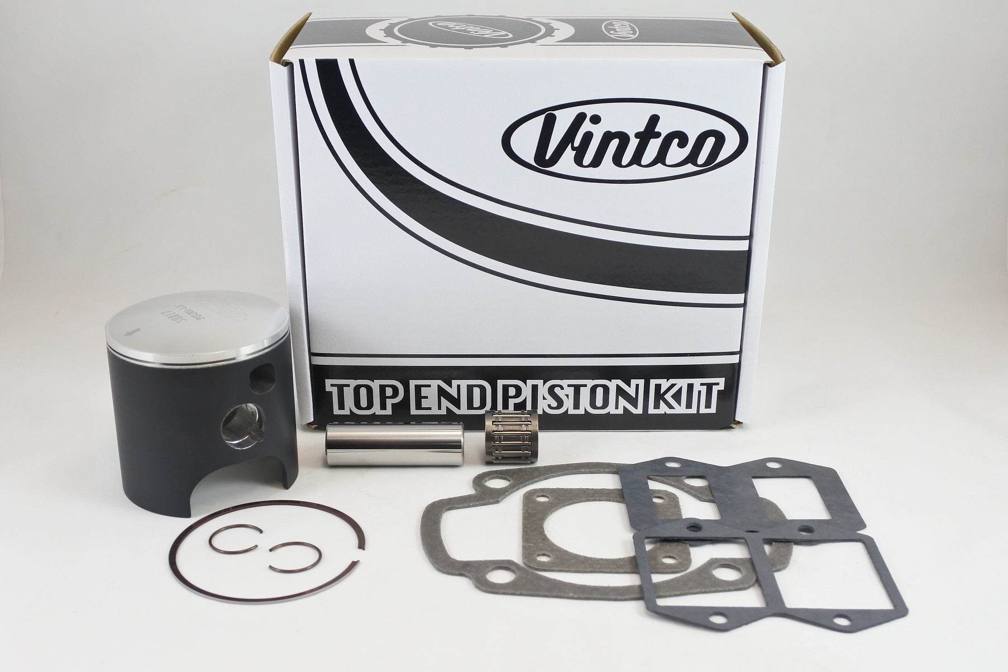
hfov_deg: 55.8
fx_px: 952
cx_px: 504
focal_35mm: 34
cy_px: 336
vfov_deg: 38.9
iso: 400
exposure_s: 1/125
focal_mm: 12.6
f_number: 3.8
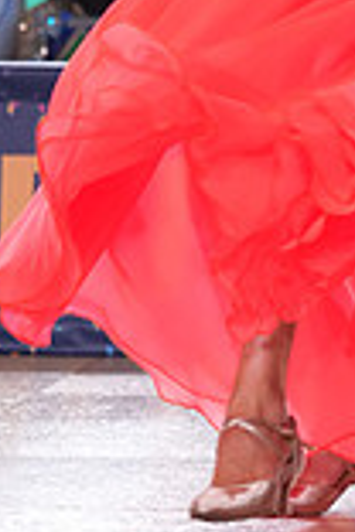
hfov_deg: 4.5
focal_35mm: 301
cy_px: -344
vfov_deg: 6.7
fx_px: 4452
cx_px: 551
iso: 2500
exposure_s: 1/500
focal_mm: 81
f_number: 4
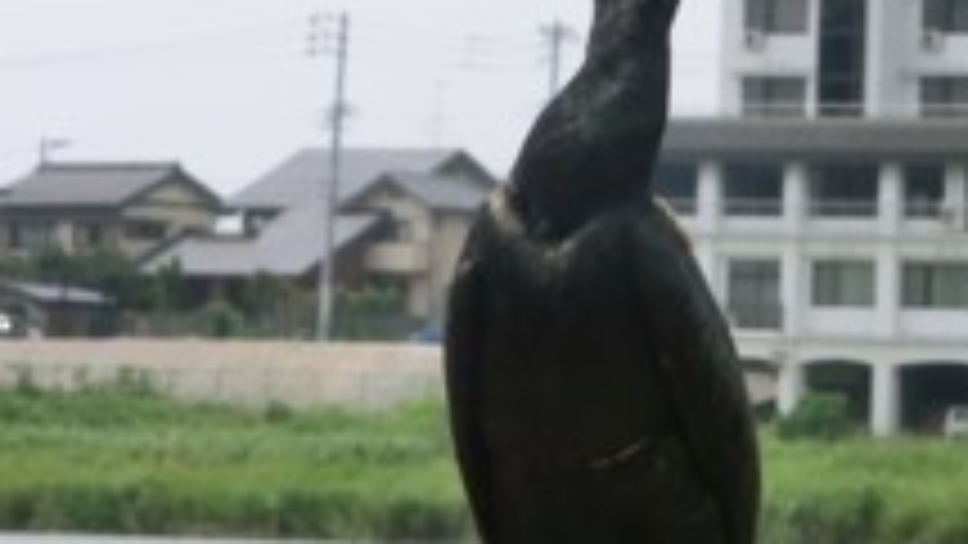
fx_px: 11321
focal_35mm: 441
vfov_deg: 2.8
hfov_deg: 4.9
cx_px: 531
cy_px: 137
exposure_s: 1/400
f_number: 5.8
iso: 80
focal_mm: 38.6
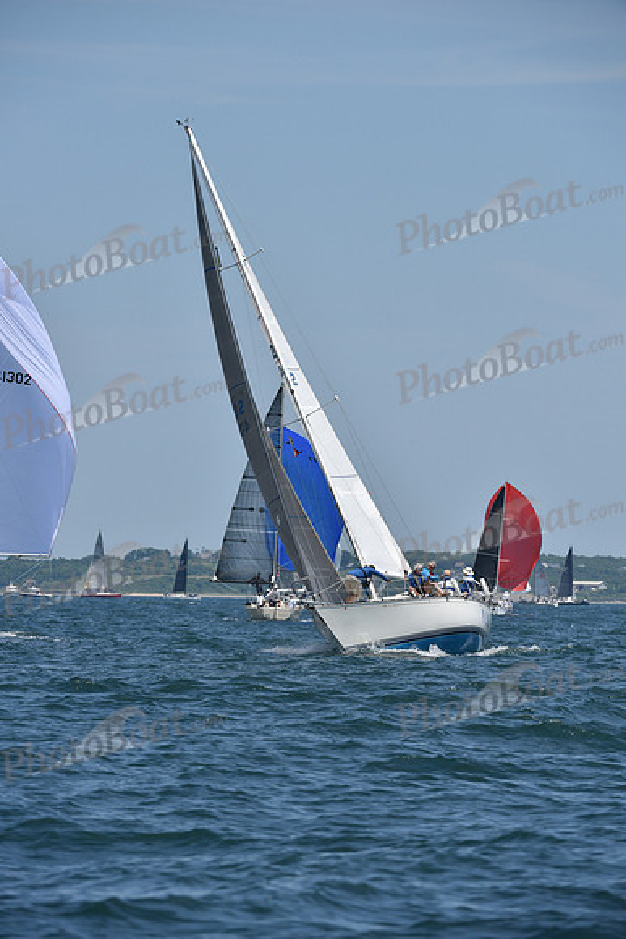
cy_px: 470
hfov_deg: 5.3
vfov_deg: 7.9
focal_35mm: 260
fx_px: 6777
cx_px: 313
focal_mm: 260
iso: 320
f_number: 8
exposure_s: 1/1600
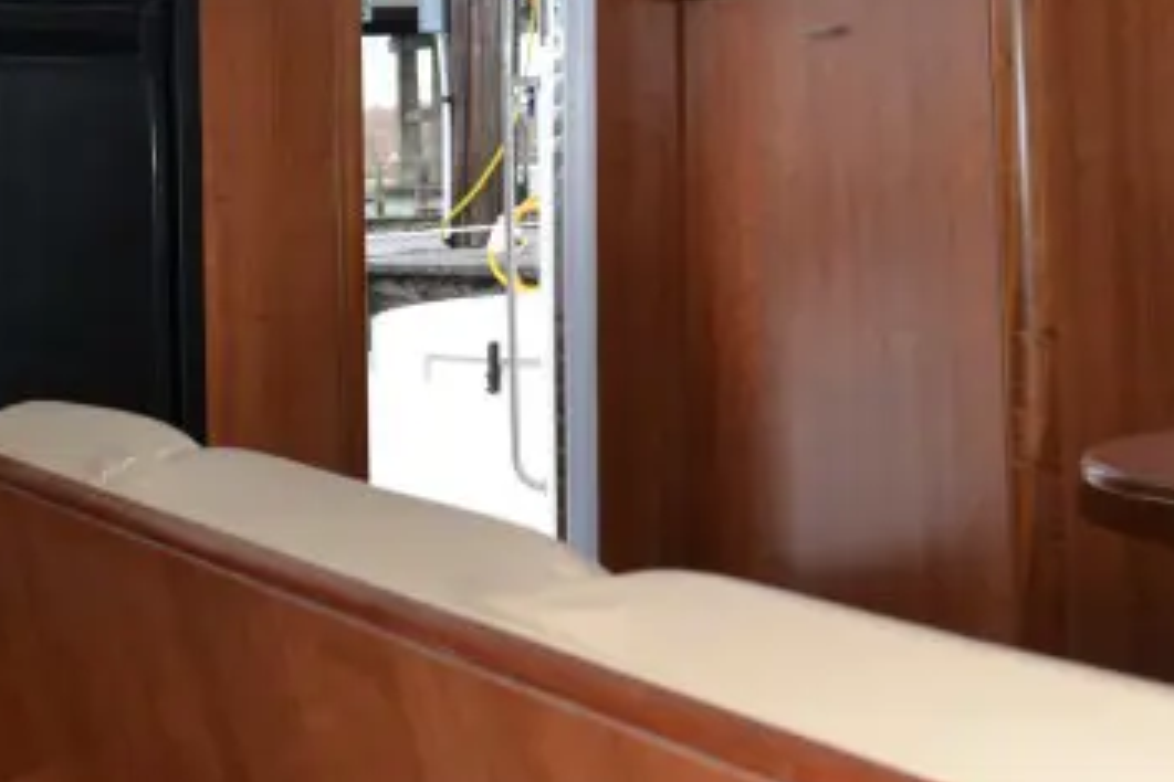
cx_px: 879
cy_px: 121
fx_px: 1989
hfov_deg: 32.3
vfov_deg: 21.9
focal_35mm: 61
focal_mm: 18
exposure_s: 1/200
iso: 100
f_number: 5
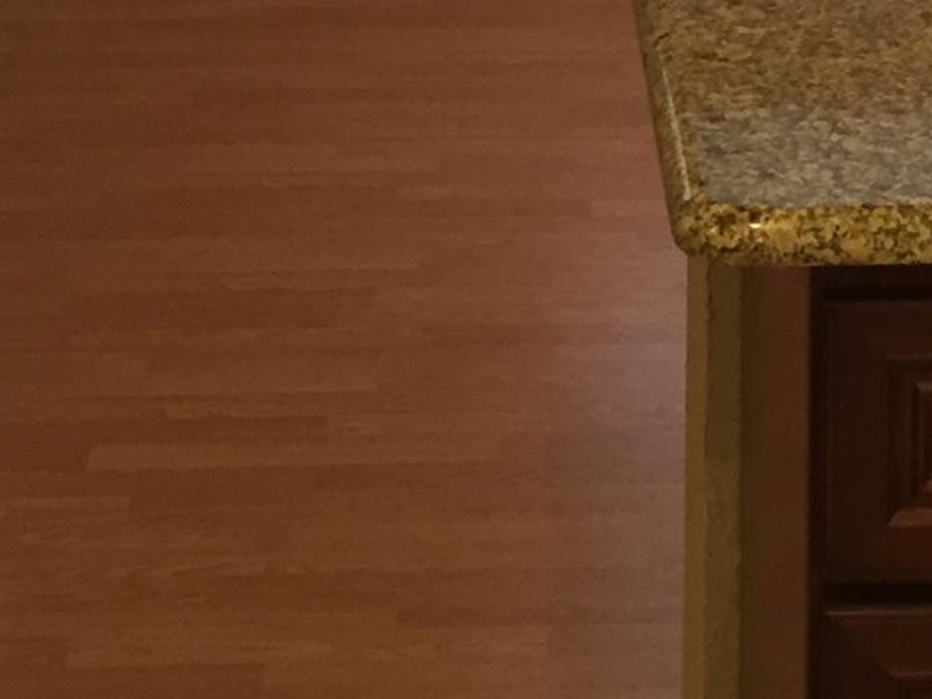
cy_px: -262
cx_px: 655
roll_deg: -1.4
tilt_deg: -13.0
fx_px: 3527
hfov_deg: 15.0
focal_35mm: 131
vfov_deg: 11.0
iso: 125
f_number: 2.2
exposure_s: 1/30
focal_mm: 4.15
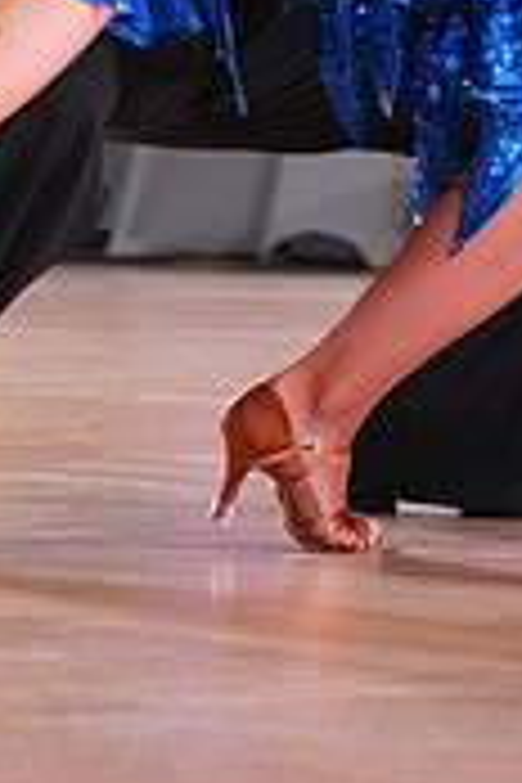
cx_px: 254
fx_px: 7612
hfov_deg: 3.9
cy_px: -338
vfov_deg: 5.8
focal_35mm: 350
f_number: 4
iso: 2500
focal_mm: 105
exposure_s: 1/400
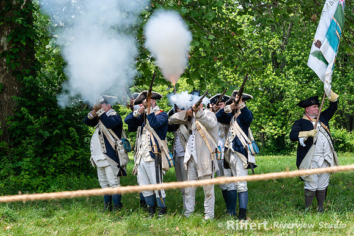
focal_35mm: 98
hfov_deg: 20.8
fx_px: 964
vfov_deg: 14.0
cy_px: 118
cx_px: 177
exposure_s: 1/320
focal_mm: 98
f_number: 9
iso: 400
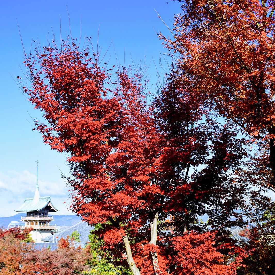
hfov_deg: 36.8
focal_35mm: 46
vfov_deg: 36.1
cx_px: 138
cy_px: 200
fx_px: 413
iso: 200
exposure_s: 1/320
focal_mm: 24
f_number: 8
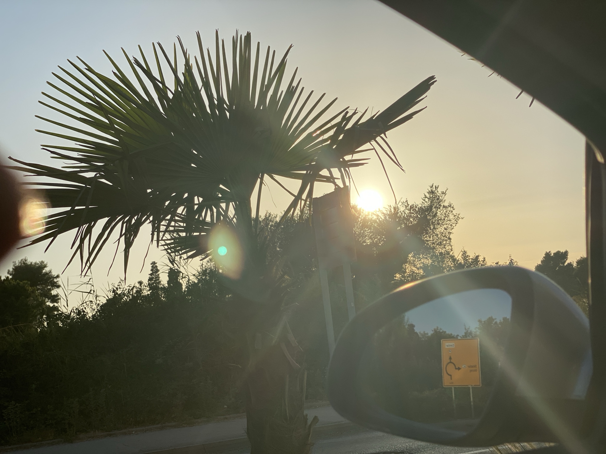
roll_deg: +6.2
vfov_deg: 28.0
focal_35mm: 52
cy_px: 227
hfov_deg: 36.8
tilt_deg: +6.5
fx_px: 910
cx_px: 303
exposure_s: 1/4348
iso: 20
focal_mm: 6
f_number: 2
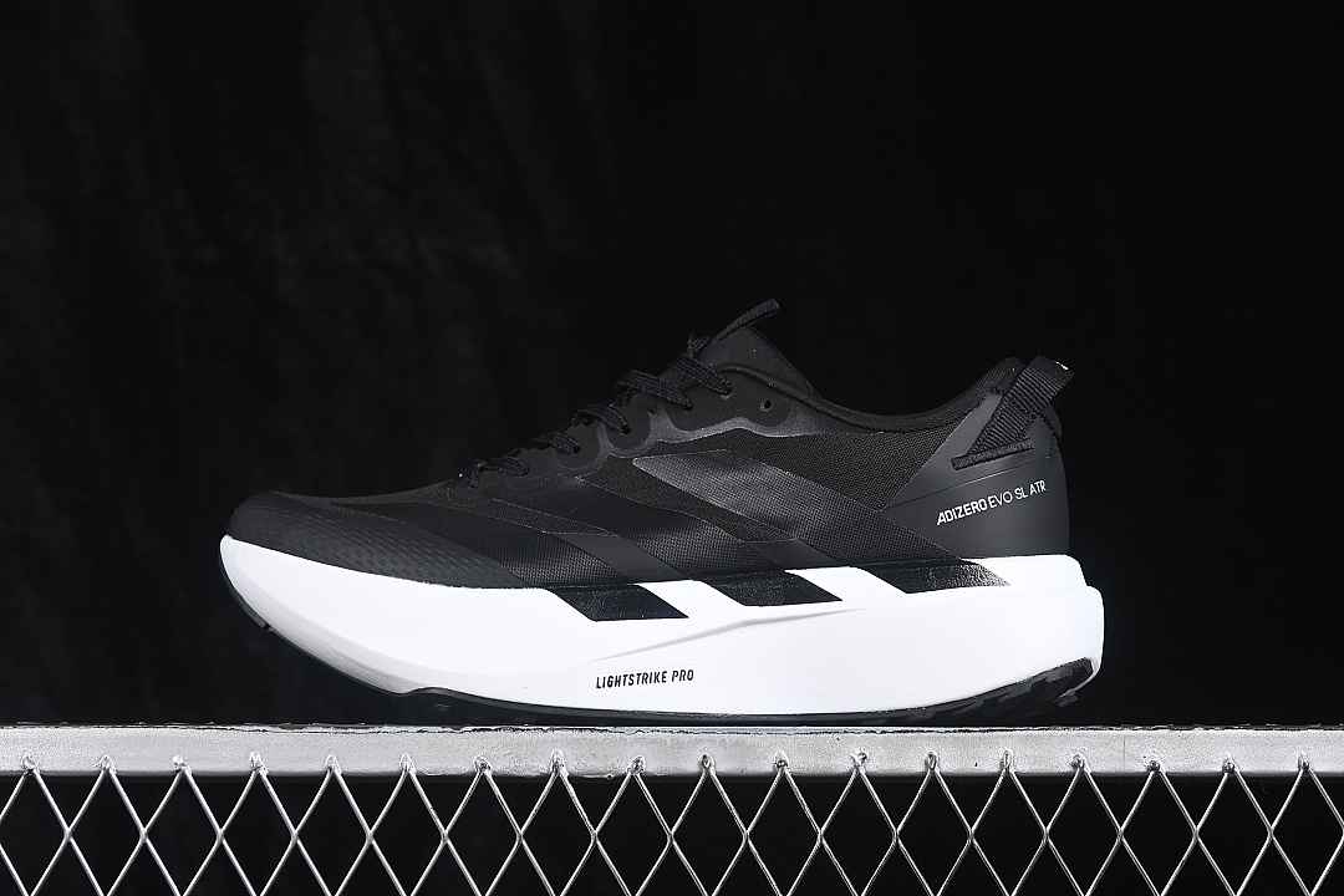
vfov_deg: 18.2
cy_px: 448
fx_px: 2800
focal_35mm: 75
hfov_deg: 27.0
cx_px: 672
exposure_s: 1/60
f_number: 6.3
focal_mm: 50
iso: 160
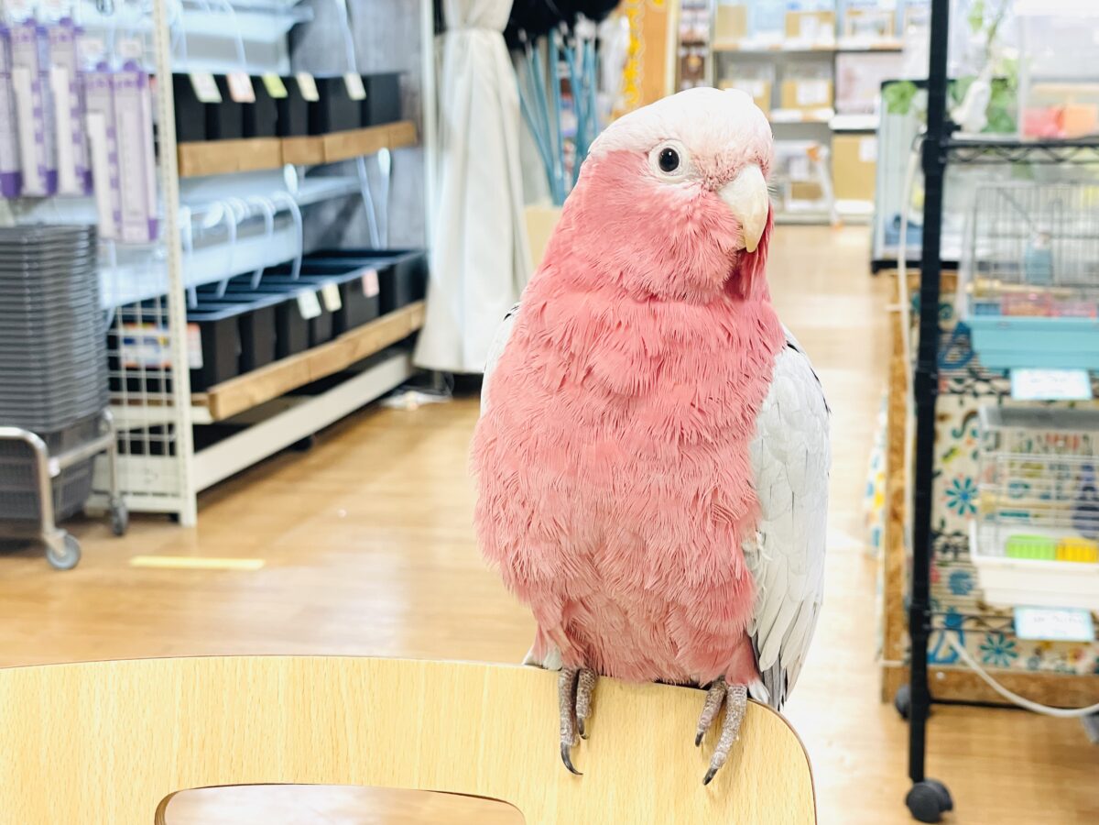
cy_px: 412
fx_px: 1651
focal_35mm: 52
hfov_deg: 36.8
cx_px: 550
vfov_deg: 28.0
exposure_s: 1/99
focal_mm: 6
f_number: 2
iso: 125
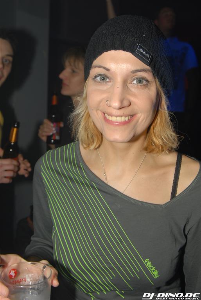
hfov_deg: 37.0
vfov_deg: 53.1
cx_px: 100
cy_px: 150
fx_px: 301
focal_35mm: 36
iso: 200
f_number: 5.6
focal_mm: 24
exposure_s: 1/6
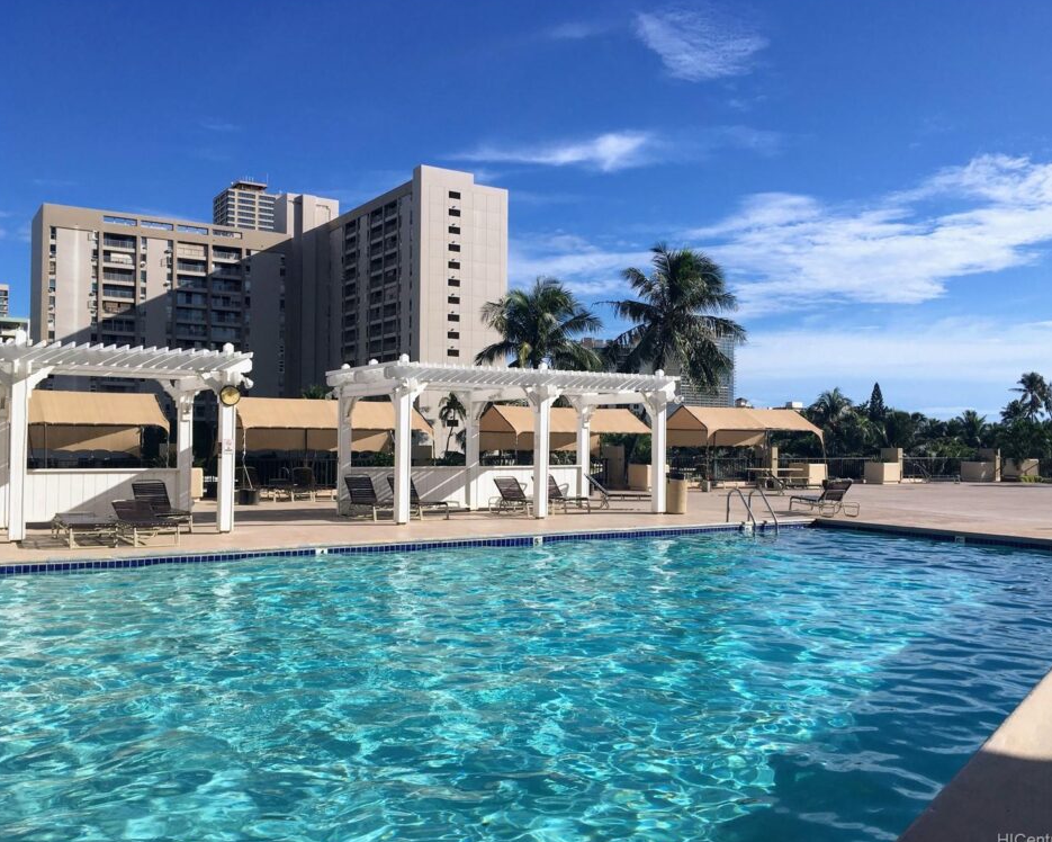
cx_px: 537
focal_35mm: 31
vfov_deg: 47.1
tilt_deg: +1.0
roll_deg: -0.3
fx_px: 965
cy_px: 421
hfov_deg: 57.2
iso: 25
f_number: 2.2
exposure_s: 1/2198
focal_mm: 4.15
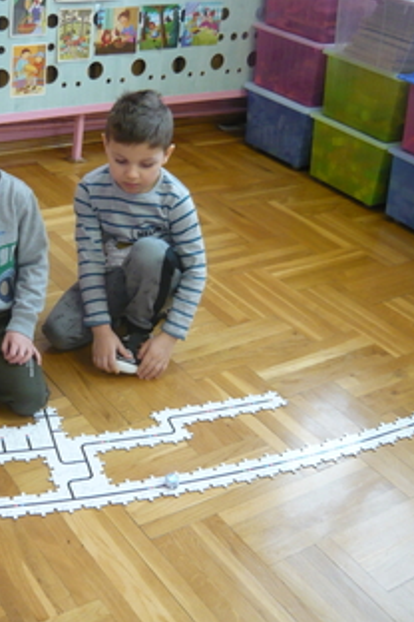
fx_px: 811
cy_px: 305
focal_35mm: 47
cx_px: 77
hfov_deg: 28.0
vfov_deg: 41.9
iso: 320
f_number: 2.8
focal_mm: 5.5
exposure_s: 1/30
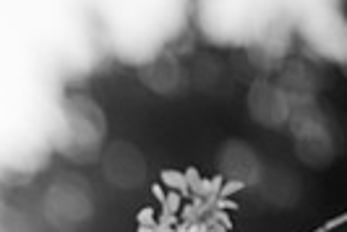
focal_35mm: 874
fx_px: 8433
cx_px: -331
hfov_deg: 2.3
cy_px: 499
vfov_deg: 1.6
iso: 800
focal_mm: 200
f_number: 4
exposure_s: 1/500
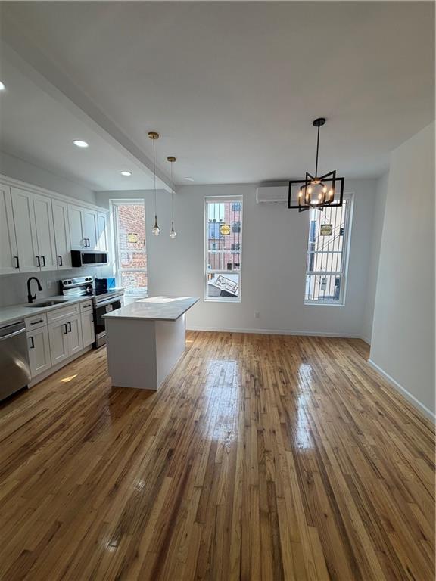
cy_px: 290
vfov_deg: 102.1
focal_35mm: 14
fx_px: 235
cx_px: 218
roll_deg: -1.1
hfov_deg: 85.7
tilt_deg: -9.0
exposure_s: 1/200
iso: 50
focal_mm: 2.22
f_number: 2.2
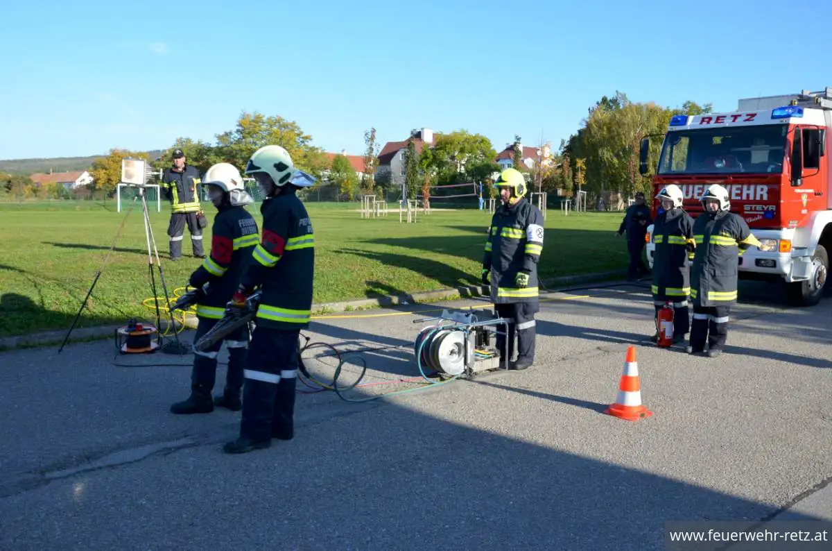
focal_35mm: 32
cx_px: 416
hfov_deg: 59.6
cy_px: 276
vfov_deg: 41.5
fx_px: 726
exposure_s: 1/250
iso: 180
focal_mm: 21
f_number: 8
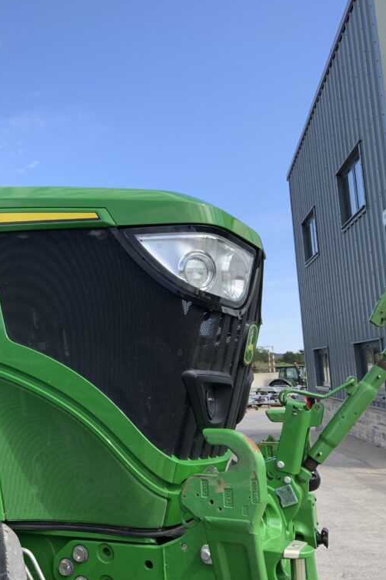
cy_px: 287
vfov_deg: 47.4
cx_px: 9
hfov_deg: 30.5
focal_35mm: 41
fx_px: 659
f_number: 1.8
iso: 16
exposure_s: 1/781
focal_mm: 3
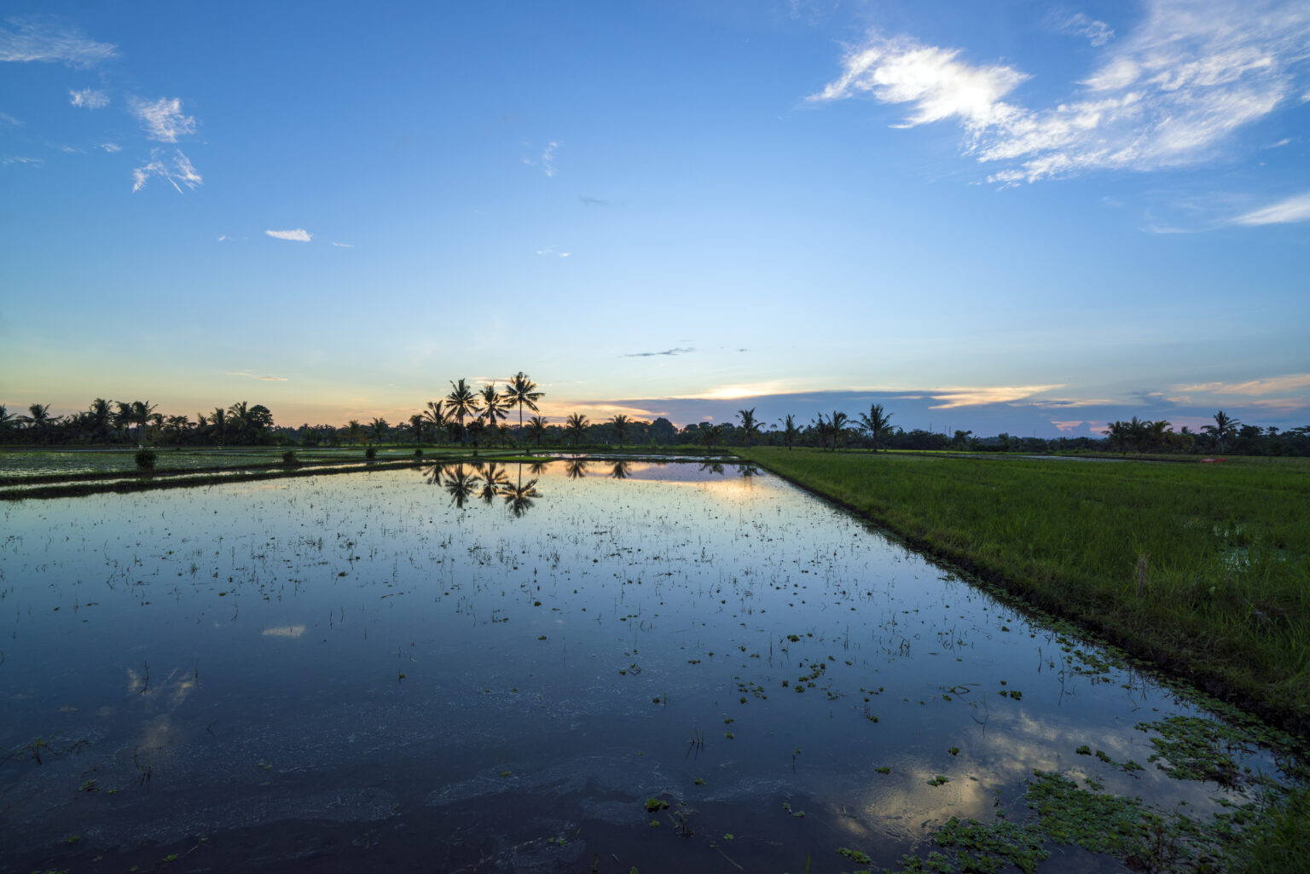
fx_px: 582
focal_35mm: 16
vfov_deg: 73.8
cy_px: 437
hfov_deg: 96.7
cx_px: 655
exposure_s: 1/160
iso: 200
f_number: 6.3
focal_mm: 16
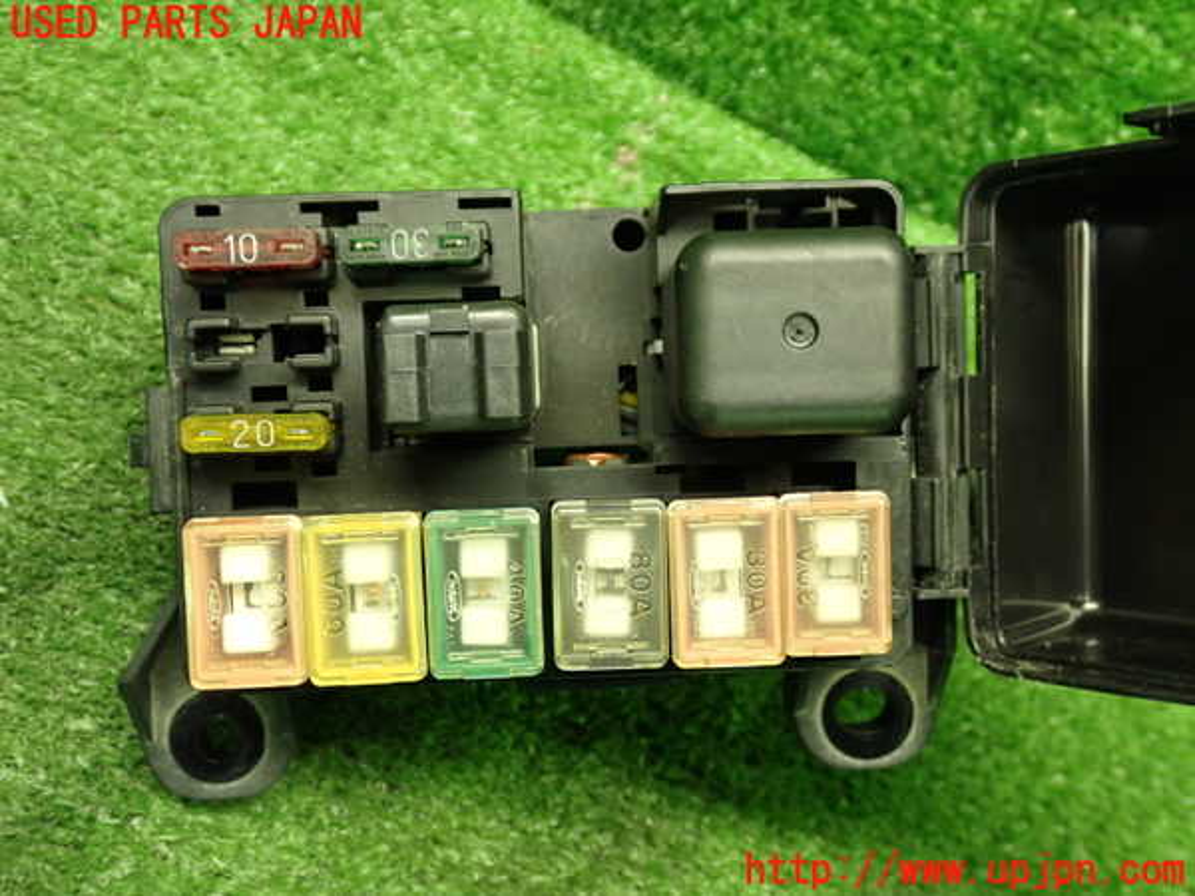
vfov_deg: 37.7
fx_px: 1312
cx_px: 598
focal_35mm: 38
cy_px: 448
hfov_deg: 49.0
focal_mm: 6.83
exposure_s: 1/40
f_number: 2.7
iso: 640
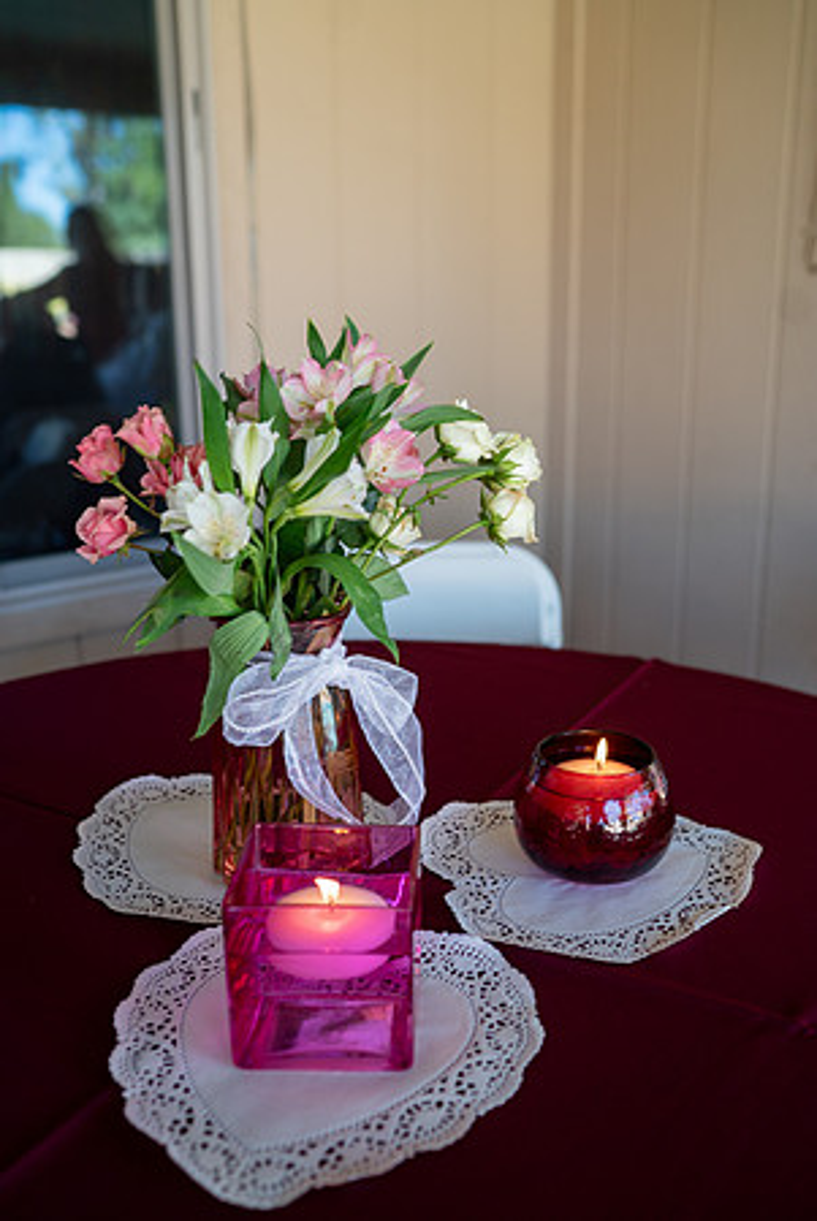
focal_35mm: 35
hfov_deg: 37.9
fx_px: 1189
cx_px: 408
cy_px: 610
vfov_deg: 54.4
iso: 100
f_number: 2.8
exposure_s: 1/125
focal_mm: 35
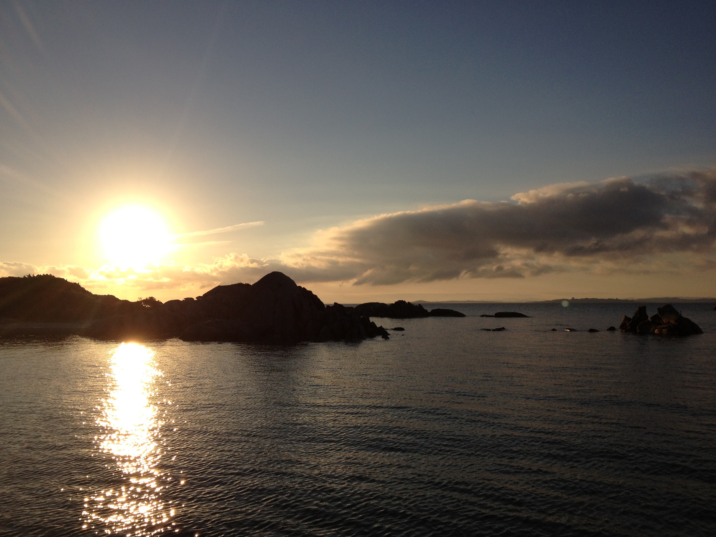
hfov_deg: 52.6
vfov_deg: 40.7
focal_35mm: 35
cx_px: 358
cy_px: 268
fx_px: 724
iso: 64
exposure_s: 1/4255
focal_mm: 4.28
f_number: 2.4
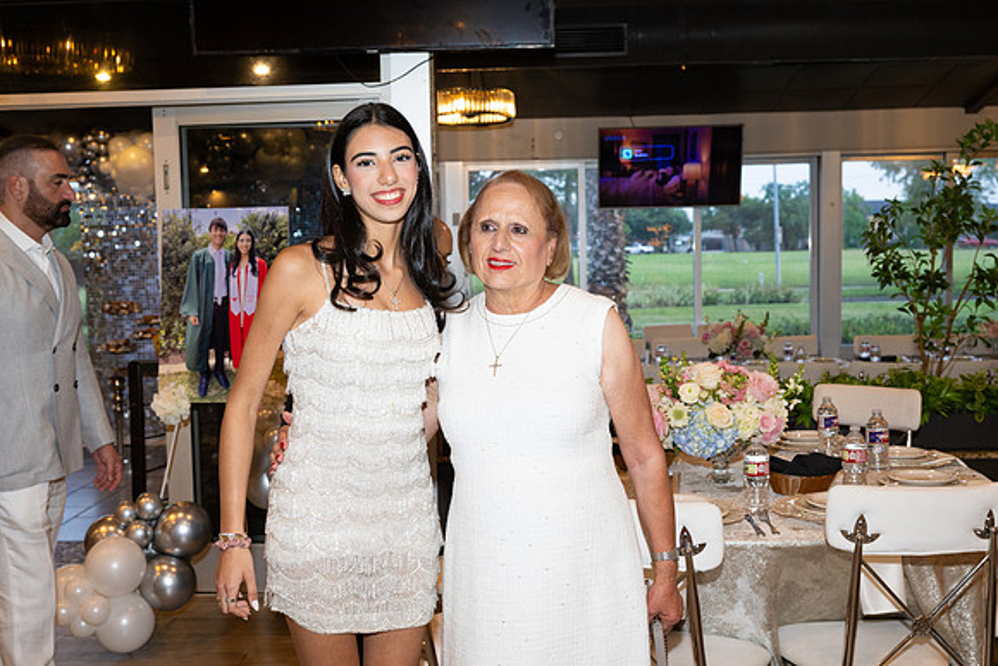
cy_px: 333
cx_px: 499
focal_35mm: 41
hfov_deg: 47.4
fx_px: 1137
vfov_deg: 32.6
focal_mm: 41
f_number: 5.6
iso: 1000
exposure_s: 1/80
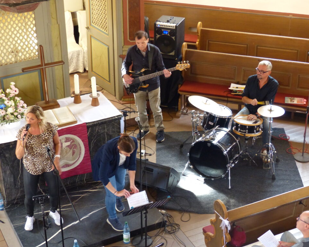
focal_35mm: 69
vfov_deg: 22.2
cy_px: 123
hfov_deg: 27.5
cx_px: 148
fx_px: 631
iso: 400
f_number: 2.8
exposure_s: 1/15
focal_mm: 11.9
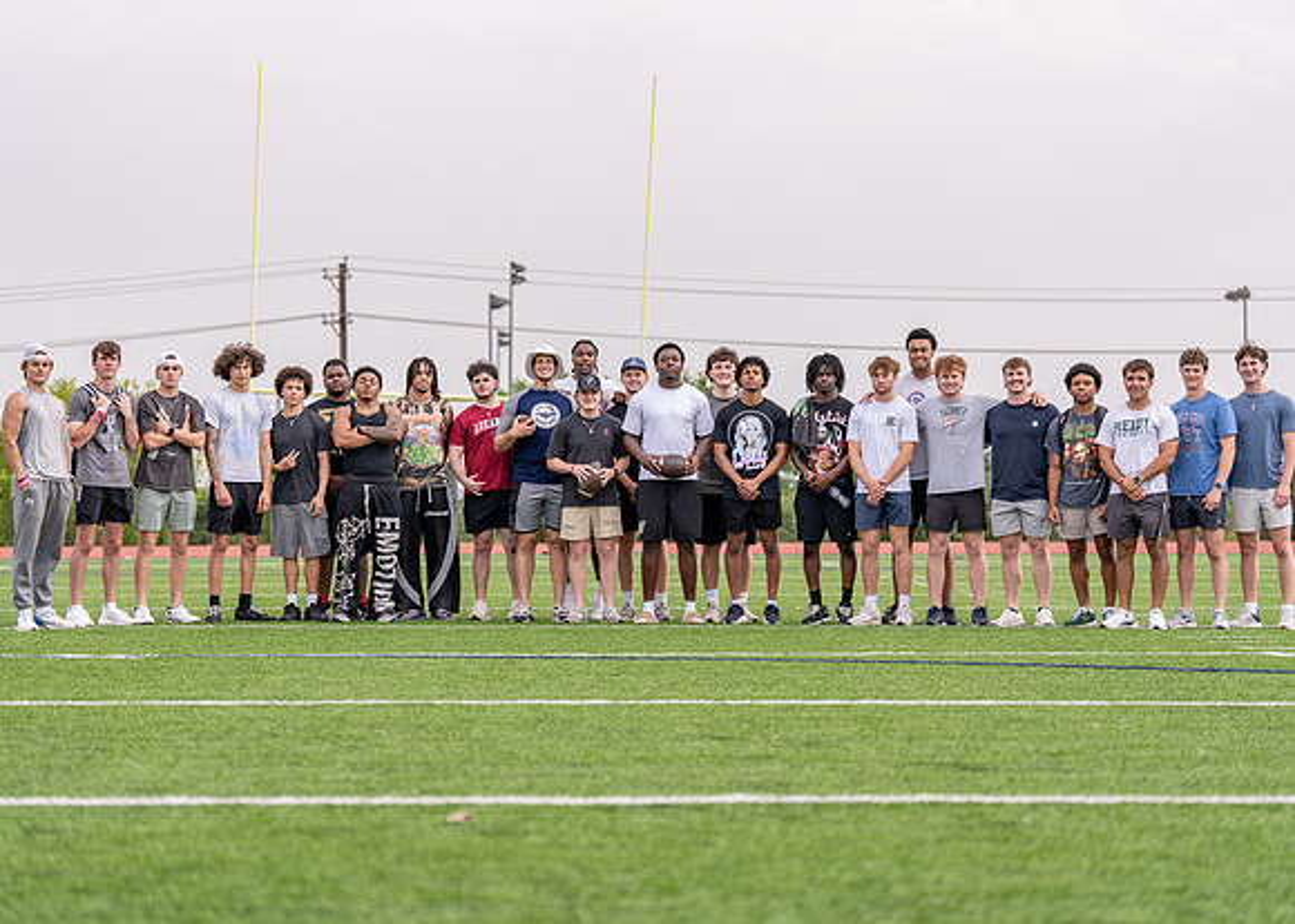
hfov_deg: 22.2
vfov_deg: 15.9
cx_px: 617
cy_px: 458
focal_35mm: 90
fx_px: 3305
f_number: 2.8
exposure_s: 1/640
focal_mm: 85
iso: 100
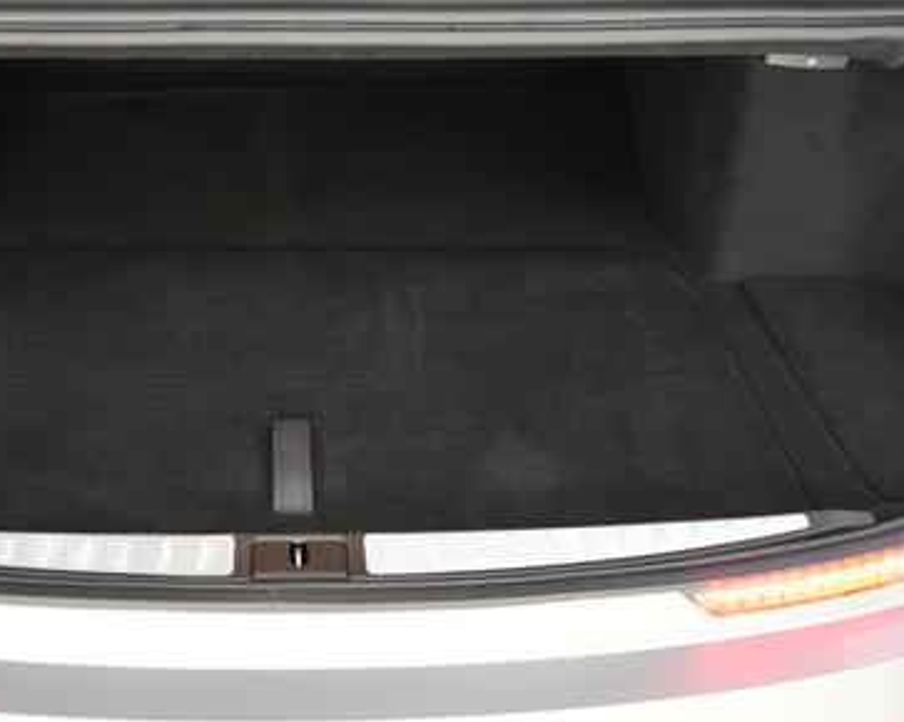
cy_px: 284
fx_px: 1150
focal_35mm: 43
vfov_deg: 34.7
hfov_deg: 42.2
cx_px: 286
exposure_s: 1/160
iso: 6400
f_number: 2.8
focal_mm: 26
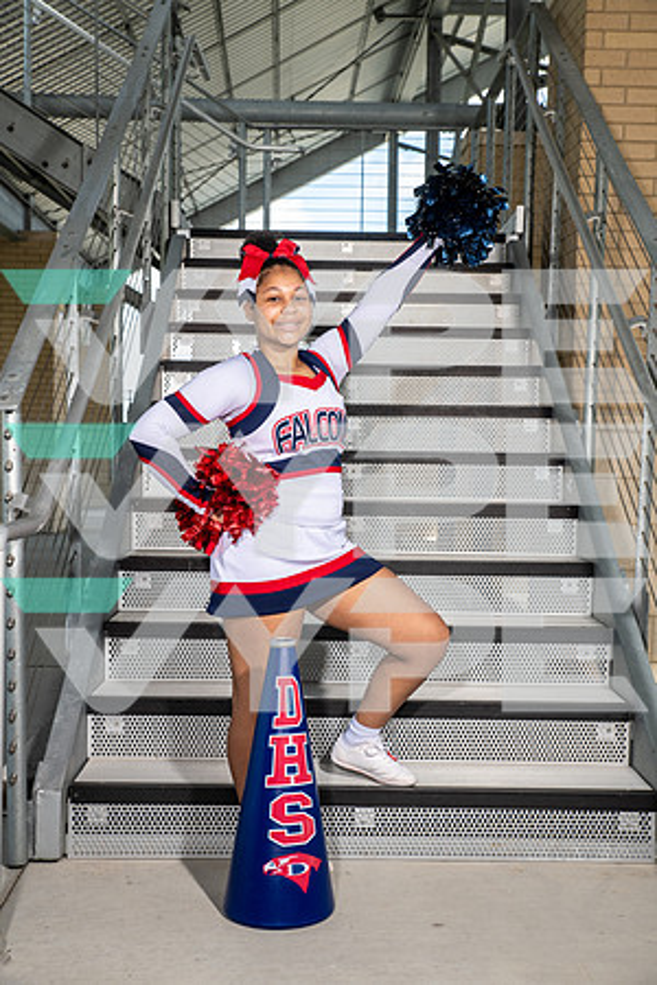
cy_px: 492
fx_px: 1369
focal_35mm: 50
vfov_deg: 39.6
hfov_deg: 27.0
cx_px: 328
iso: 200
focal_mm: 50
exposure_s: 1/320
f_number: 7.1
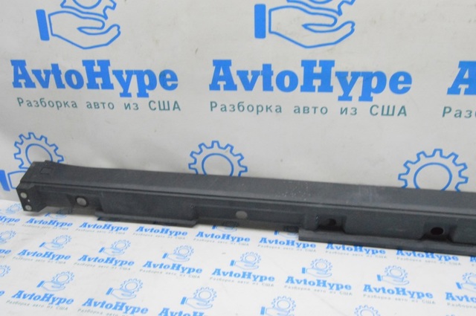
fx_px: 396
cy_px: 158
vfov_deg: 43.5
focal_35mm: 30
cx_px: 238
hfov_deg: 62.0
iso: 6400
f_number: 20
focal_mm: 20
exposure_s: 1/20
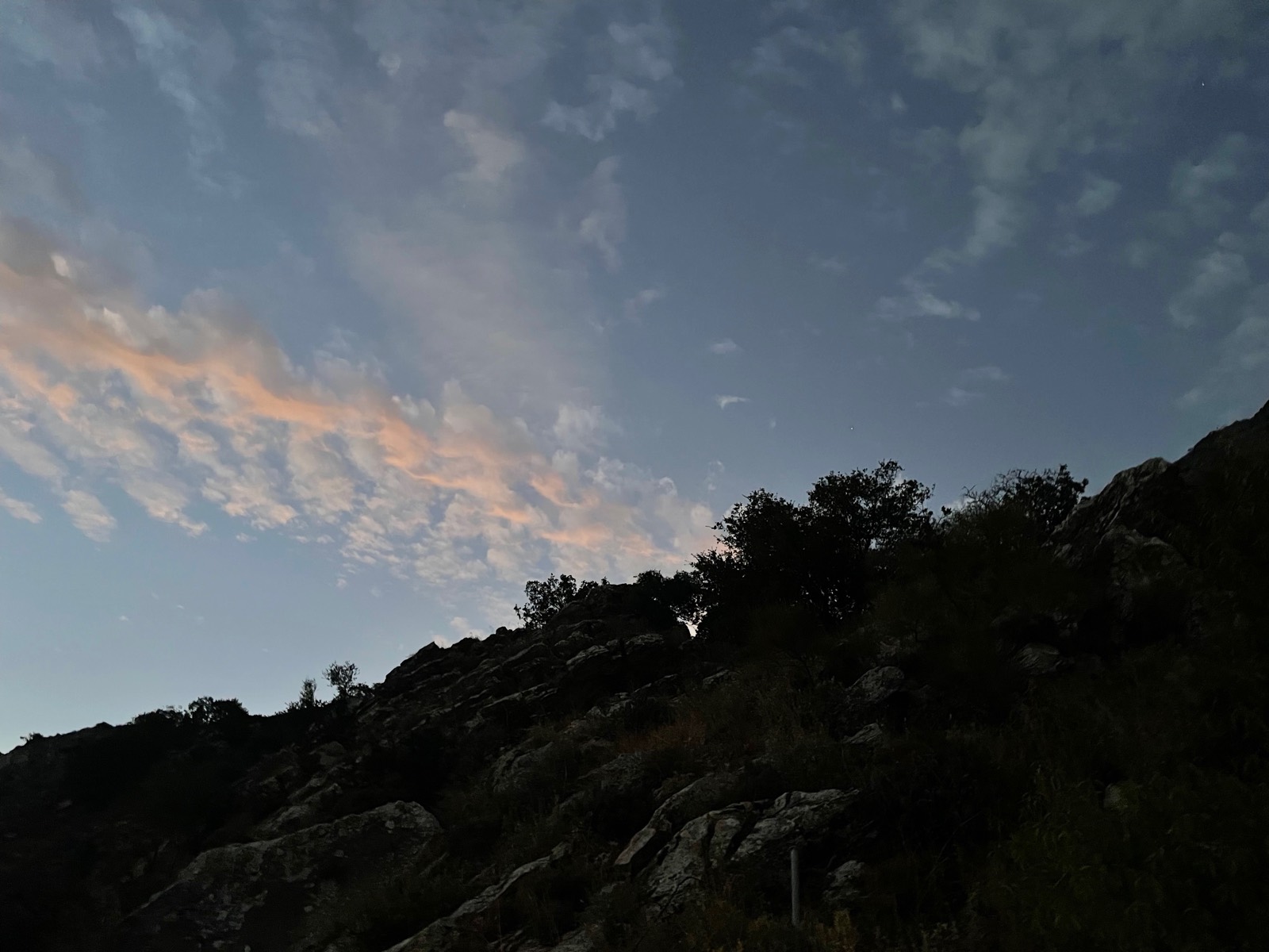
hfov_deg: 67.3
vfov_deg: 53.1
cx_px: 634
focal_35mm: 26
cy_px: 476
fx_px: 953
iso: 800
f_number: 1.6
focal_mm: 4.2
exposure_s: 1/25
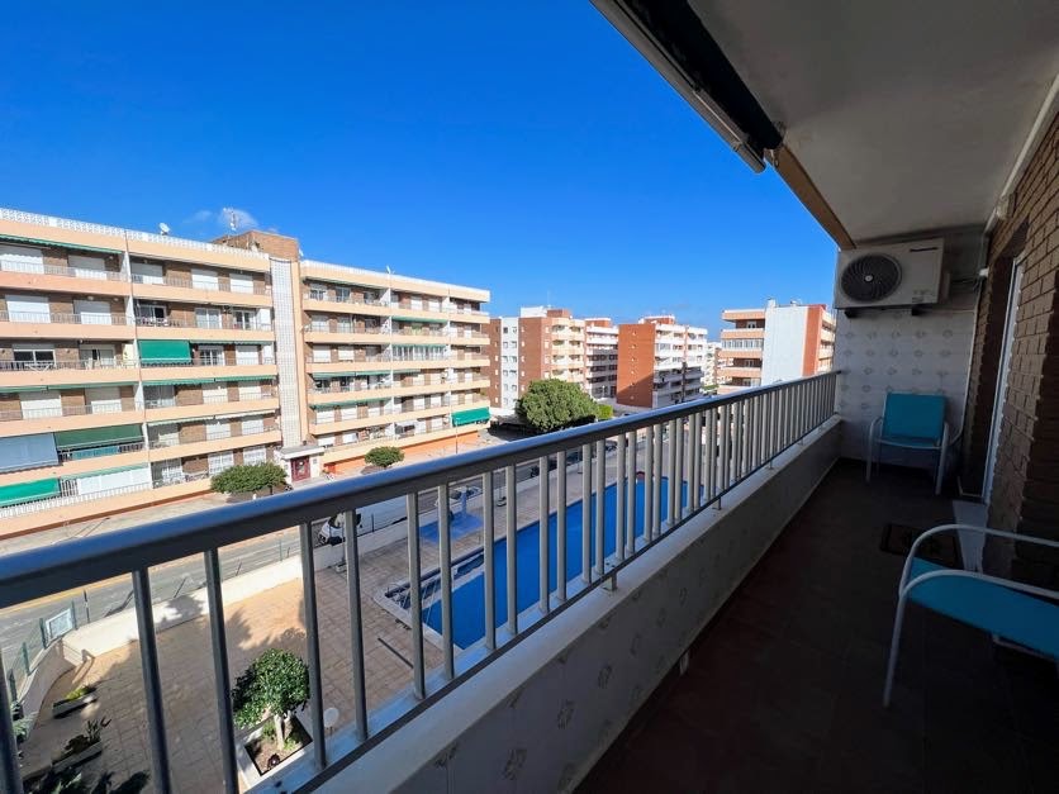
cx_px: 530
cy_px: 397
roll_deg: -0.7
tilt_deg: -6.1
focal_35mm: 13
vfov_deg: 89.9
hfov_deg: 106.2
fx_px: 398
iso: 32
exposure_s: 1/2660
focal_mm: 1.57
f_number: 1.8
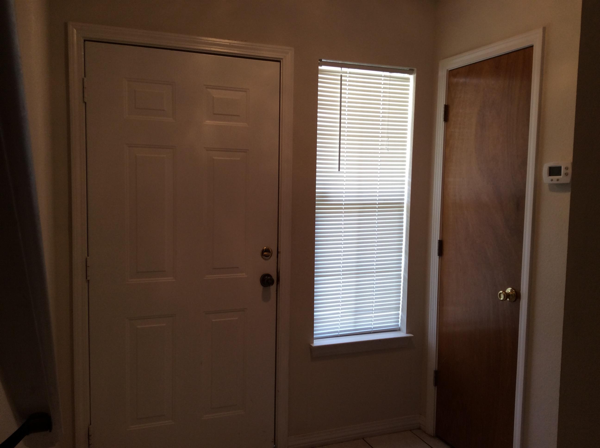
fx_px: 554
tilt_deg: -4.0
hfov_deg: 56.9
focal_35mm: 32
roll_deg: -0.8
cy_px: 224
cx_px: 300
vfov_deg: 44.1
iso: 32
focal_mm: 3.3
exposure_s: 1/24
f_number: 2.4
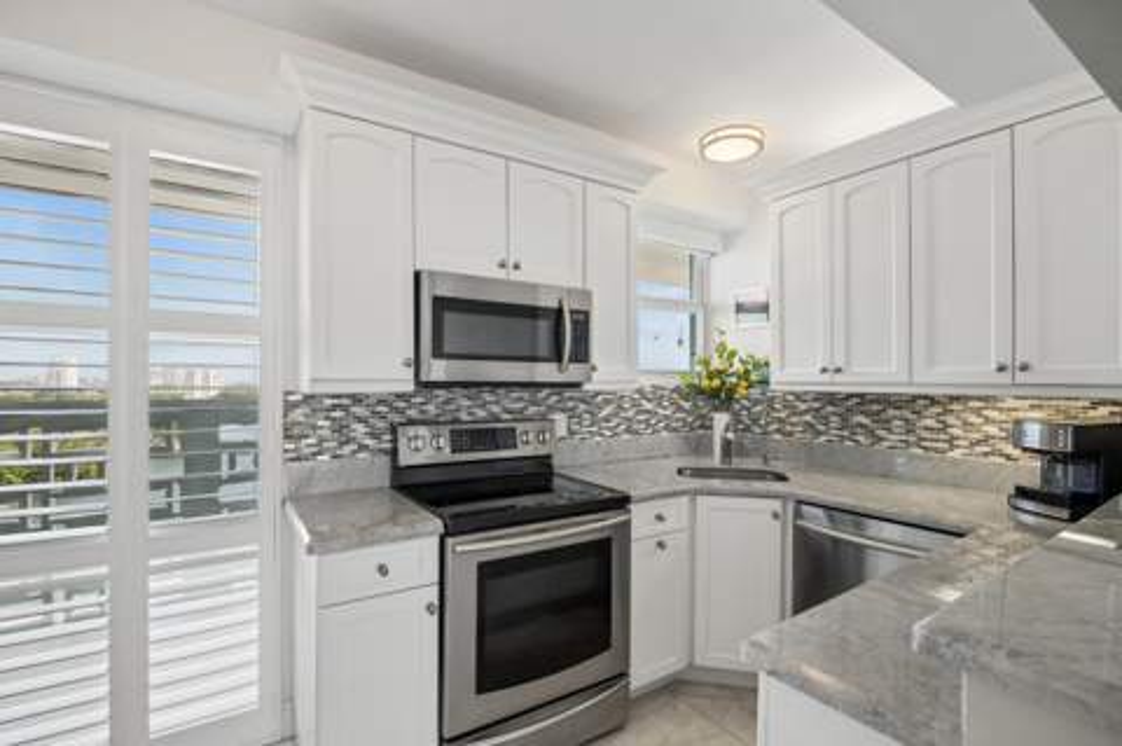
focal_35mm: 16
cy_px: 373
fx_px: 498
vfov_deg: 73.6
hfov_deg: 96.8
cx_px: 561
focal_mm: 16
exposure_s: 1/60
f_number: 8
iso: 250
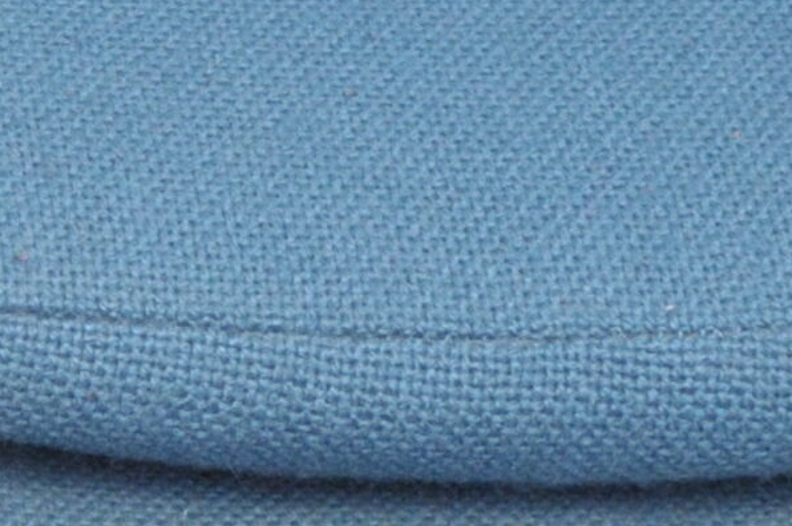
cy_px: -513
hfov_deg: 8.0
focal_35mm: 250
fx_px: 5494
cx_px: -577
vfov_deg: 5.4
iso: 1600
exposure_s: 1/200
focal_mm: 35
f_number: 9
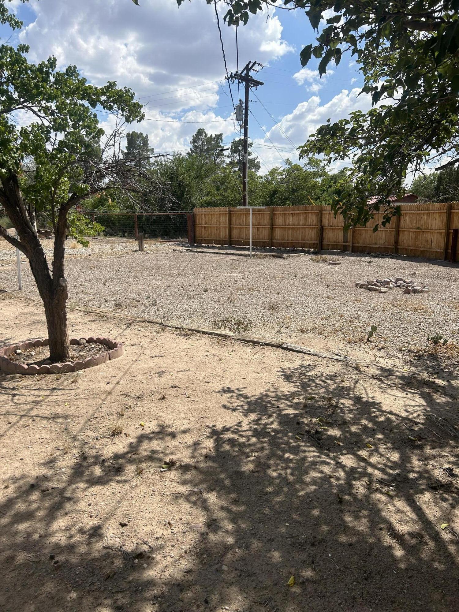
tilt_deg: -10.8
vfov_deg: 67.3
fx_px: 460
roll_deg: -0.6
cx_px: 230
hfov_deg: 53.1
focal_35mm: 26
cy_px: 306
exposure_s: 1/4630
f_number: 1.5
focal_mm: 5.7
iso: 50
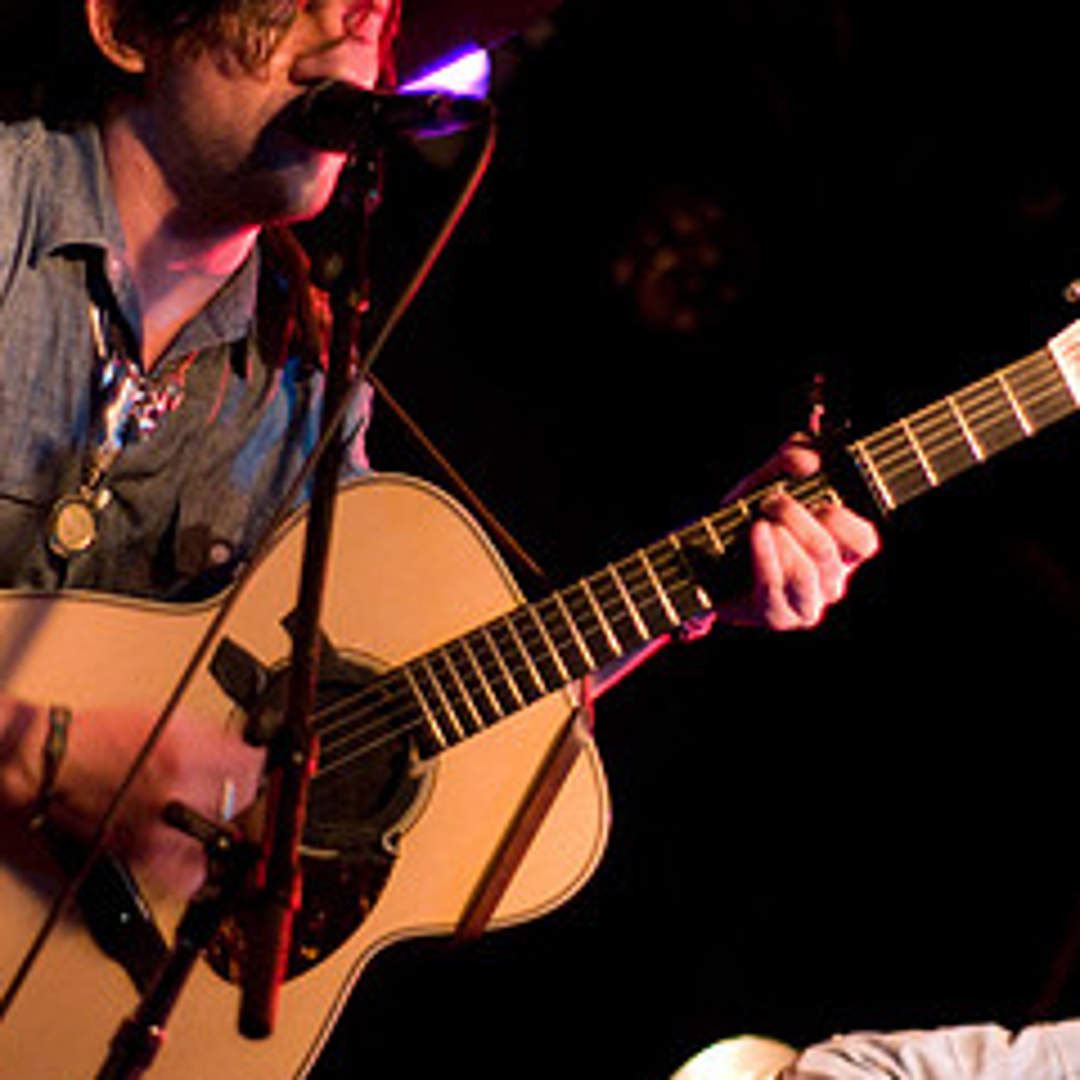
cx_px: 500
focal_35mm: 154
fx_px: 5436
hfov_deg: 11.3
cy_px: 389
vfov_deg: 11.3
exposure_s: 1/60
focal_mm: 50
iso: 1250
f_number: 1.8
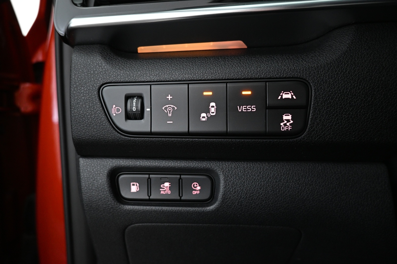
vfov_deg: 53.1
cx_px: 198
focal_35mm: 24
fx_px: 265
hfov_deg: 73.7
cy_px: 132
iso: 1600
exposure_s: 1/20
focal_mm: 16
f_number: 3.5
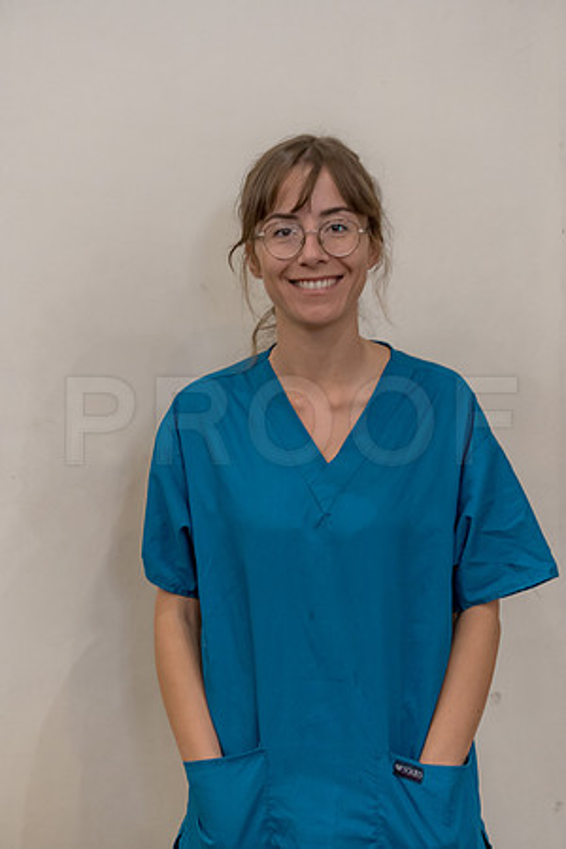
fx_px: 2641
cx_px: 283
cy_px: 424
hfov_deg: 12.2
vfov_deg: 18.3
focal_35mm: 112
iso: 5000
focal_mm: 112
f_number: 4
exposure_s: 1/80
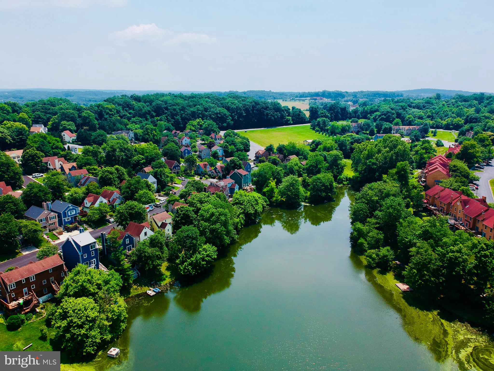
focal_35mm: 25
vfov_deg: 54.9
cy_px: 186
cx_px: 247
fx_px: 357
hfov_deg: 69.4
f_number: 2.6
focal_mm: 4.49
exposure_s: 1/1600
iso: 100
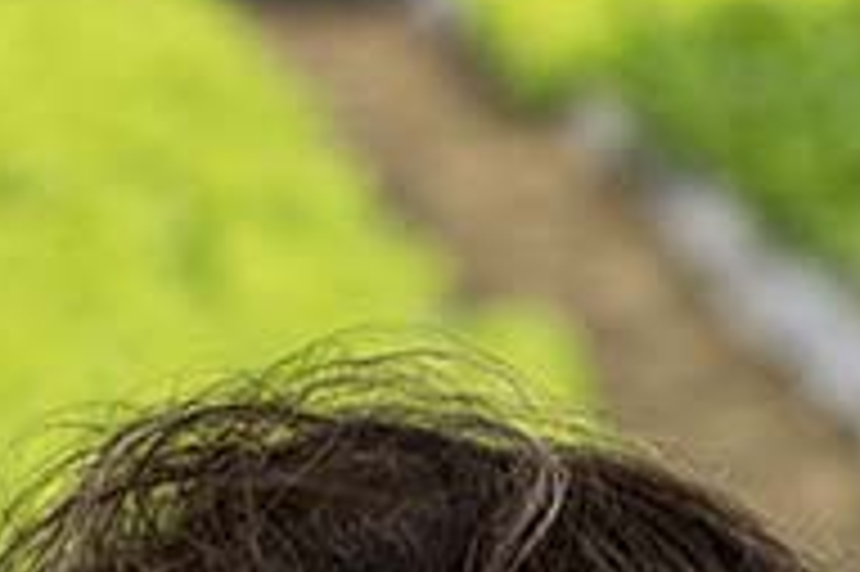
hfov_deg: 5.4
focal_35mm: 372
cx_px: 1702
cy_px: 1085
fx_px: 8879
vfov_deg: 3.7
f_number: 5
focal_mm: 74
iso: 320
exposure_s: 1/320
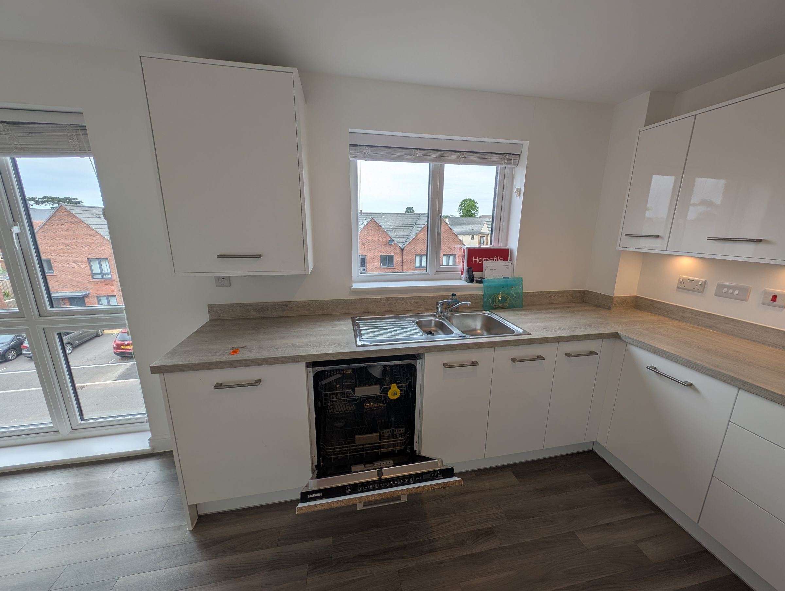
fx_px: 273
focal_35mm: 12
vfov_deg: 94.6
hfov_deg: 110.5
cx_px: 392
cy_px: 296
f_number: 1.95
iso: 46
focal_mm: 2.23
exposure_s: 1/476
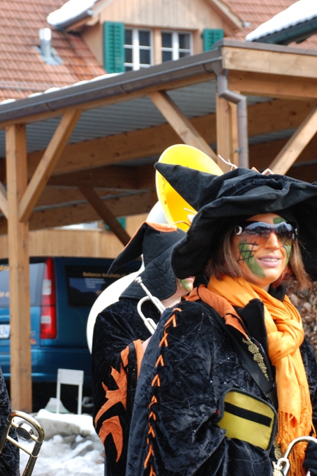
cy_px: 239
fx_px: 1849
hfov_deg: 9.8
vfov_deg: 14.7
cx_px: 122
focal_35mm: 140
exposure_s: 1/200
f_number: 5.3
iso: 200
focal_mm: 62
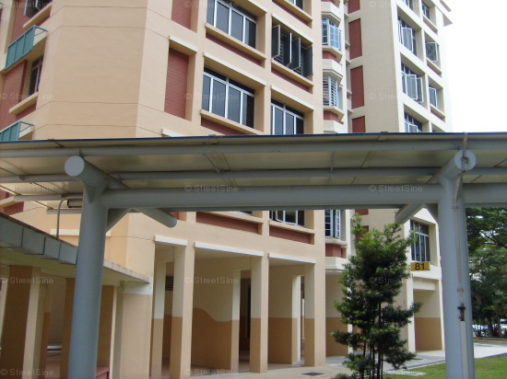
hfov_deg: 52.6
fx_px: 512
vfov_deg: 40.7
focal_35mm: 35
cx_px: 254
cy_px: 190
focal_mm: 5.8
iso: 80
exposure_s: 1/90
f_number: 7.1
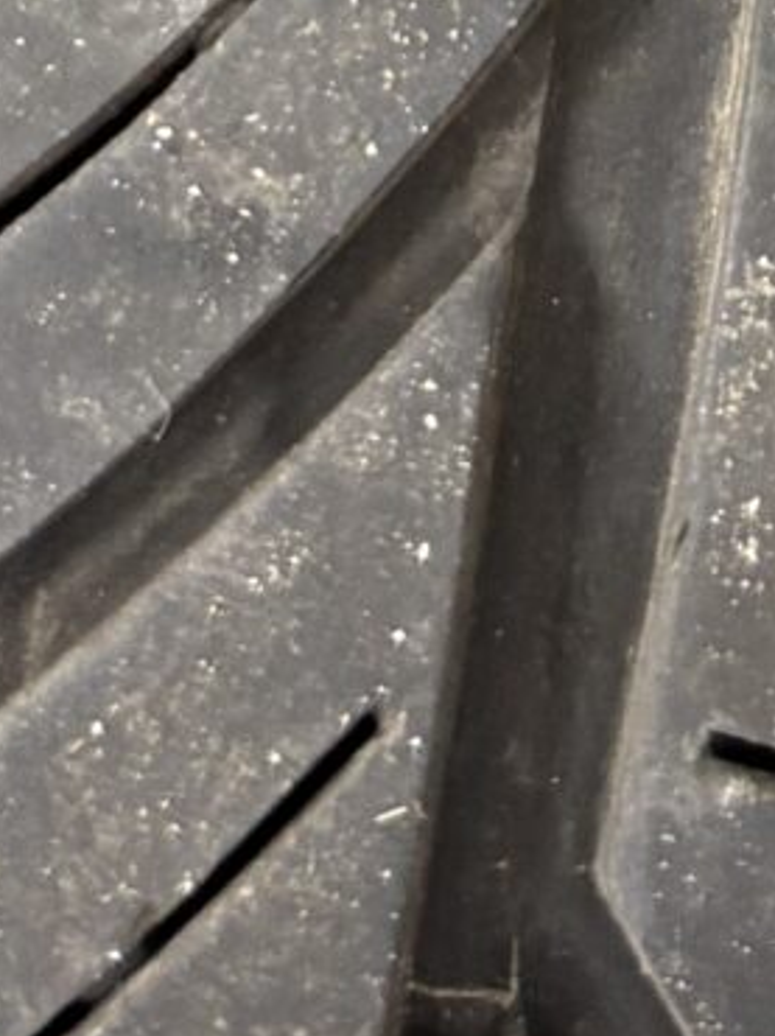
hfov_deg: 8.1
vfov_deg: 9.7
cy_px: -1442
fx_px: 5379
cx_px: 1100
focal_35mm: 180
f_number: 1.6
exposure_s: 1/60
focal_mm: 5.96
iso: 200
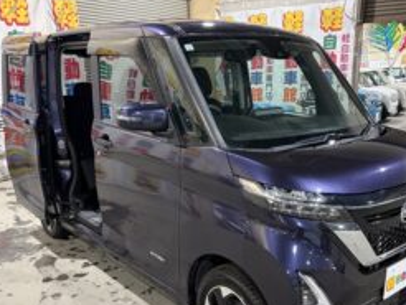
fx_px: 434
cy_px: 200
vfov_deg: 38.3
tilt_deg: -16.8
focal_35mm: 37
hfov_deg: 50.0
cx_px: 224
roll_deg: +1.9
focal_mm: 5.96
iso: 250
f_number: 1.6
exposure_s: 1/50
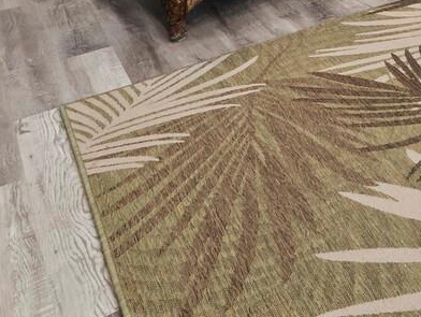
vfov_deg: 18.0
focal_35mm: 57
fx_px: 694
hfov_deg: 26.4
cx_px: 599
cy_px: -313
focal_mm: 7
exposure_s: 1/8
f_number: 9
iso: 400
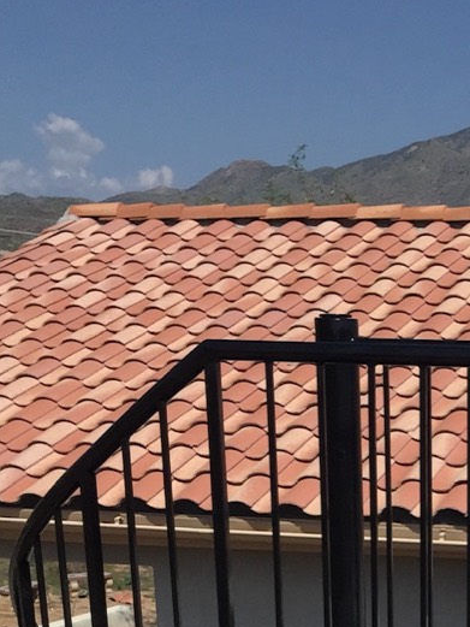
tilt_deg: -20.9
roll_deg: -1.8
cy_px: 922
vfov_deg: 19.4
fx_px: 1611
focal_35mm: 89
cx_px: 547
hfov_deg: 16.0
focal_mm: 4.15
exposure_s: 1/4950
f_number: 2.2
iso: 32
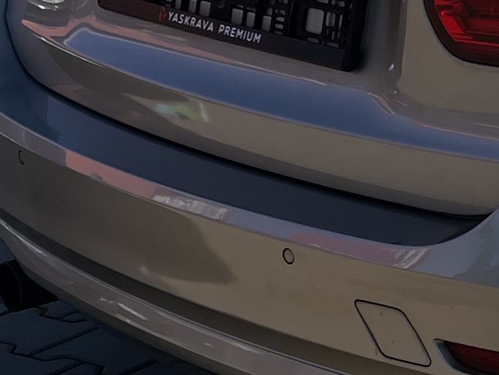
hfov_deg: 13.5
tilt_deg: -14.6
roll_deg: +0.1
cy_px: 81
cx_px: 909
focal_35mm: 130
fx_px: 1875
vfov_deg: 11.4
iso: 50
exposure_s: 1/4444
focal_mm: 5.7
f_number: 1.5
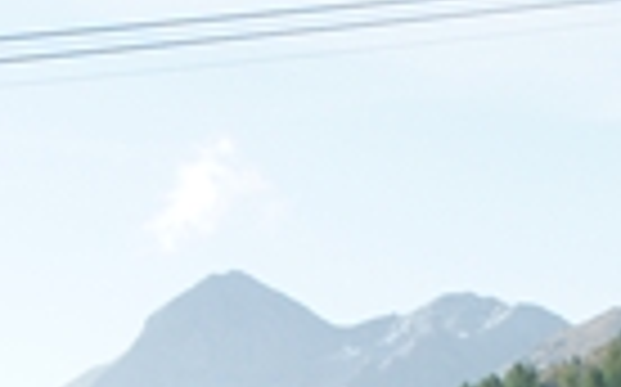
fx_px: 3298
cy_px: 724
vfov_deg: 6.5
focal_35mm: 195
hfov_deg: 10.7
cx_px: 423
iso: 200
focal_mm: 22
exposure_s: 1/160
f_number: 8
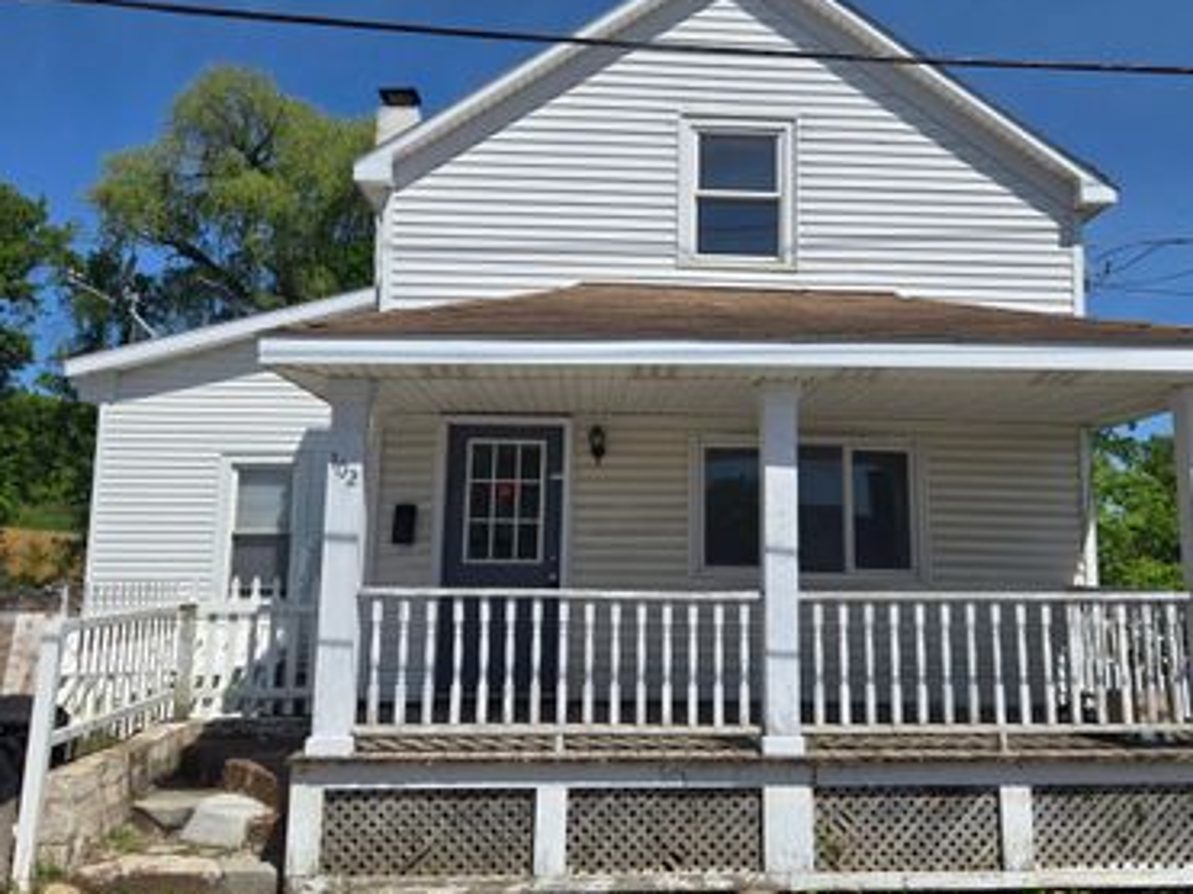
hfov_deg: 58.2
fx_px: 1068
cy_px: 388
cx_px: 669
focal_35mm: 31
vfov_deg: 45.3
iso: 25
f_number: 1.8
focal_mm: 5.4
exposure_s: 1/5000
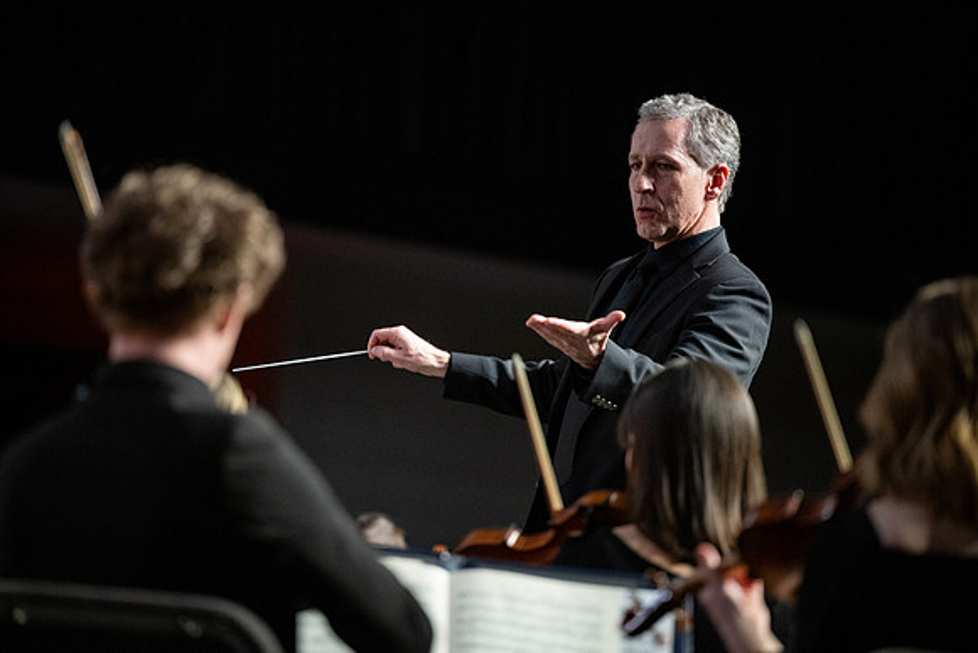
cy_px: 326
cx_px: 489
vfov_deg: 6.9
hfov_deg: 10.3
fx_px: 5434
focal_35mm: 200
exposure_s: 1/400
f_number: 2.8
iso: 2000
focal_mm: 200
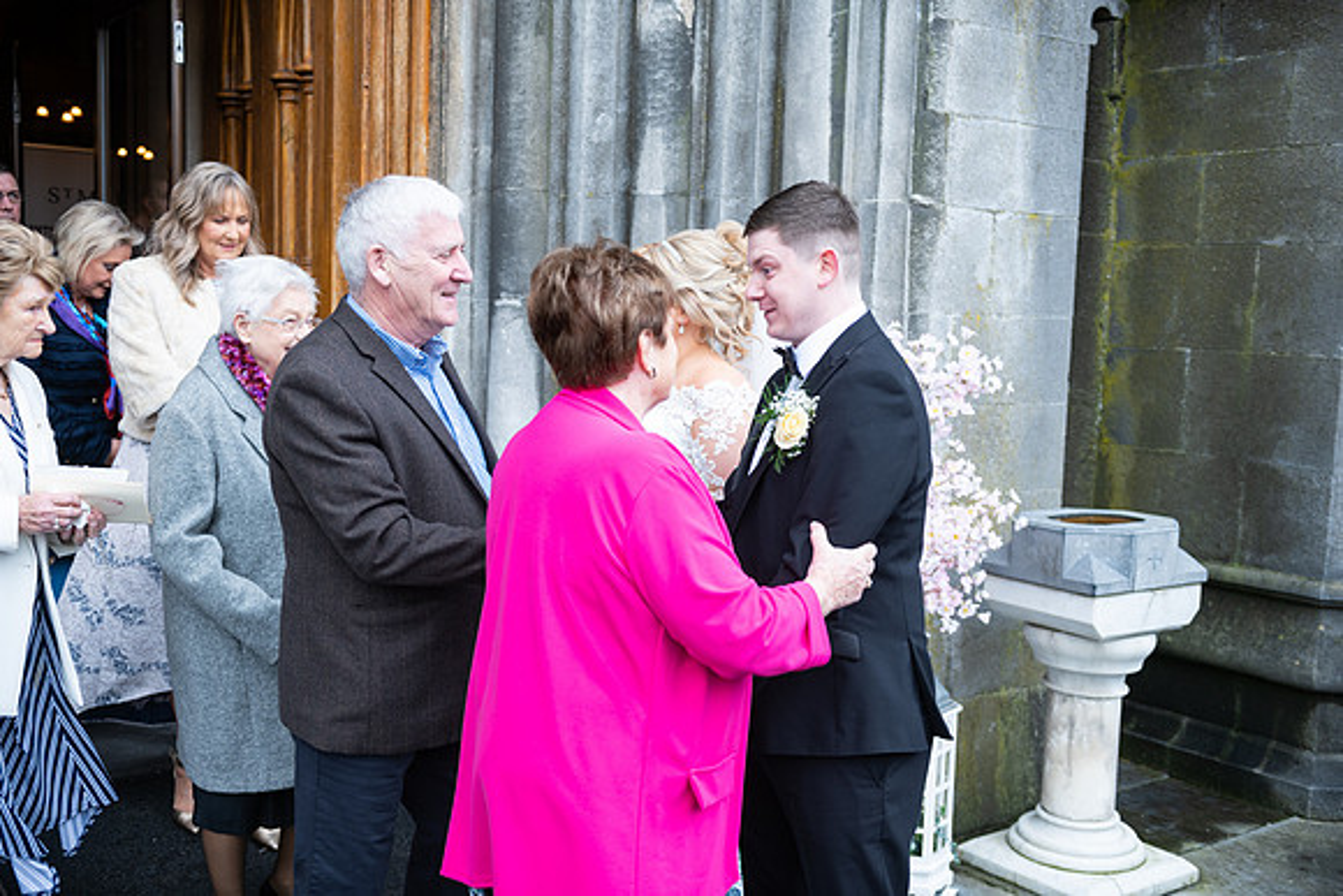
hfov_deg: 50.7
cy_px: 448
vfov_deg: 35.1
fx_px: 1418
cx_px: 672
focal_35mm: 38
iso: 125
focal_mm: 38
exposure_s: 1/160
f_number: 3.5
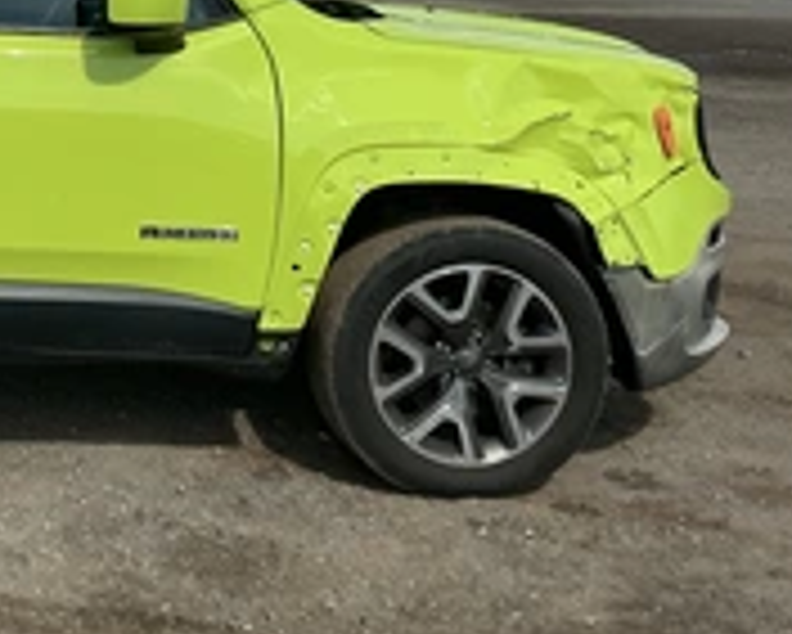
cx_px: -76
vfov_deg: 23.8
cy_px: 40
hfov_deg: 27.8
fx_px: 1454
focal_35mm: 62
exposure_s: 1/2538
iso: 25
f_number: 1.8
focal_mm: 3
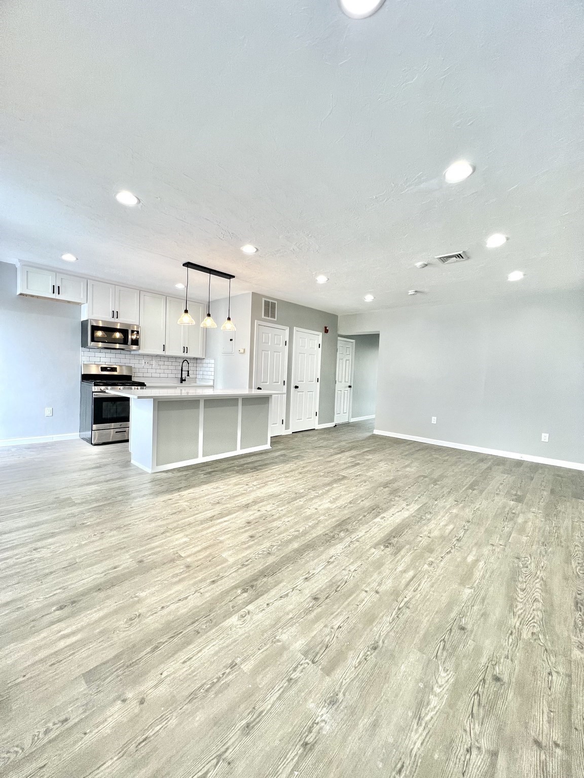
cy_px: 389
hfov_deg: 89.9
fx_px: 292
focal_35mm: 13
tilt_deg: -3.1
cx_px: 292
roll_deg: -1.7
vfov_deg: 106.2
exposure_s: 1/120
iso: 125
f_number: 1.8
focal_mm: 1.57
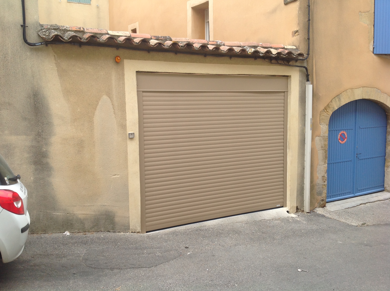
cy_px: 146
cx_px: 195
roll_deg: +1.7
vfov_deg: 40.6
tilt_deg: -6.2
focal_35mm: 35
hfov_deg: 52.7
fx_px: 394
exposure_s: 1/238
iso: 50
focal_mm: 4.28
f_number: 2.4
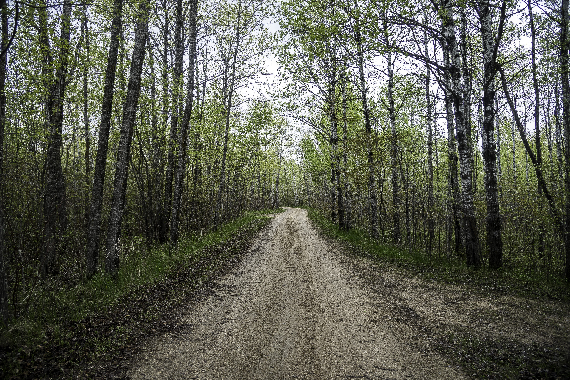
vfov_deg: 53.2
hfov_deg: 73.7
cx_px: 285
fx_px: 380
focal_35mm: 24
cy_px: 190
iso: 400
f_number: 5.6
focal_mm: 24
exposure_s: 1/60
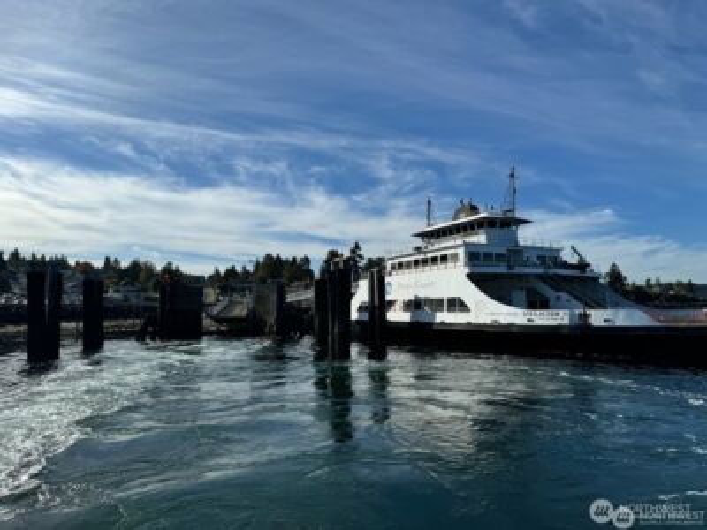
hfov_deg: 71.6
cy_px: 265
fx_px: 490
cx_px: 354
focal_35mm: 24
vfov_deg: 56.8
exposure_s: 1/7937
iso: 80
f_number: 1.78
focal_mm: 6.76
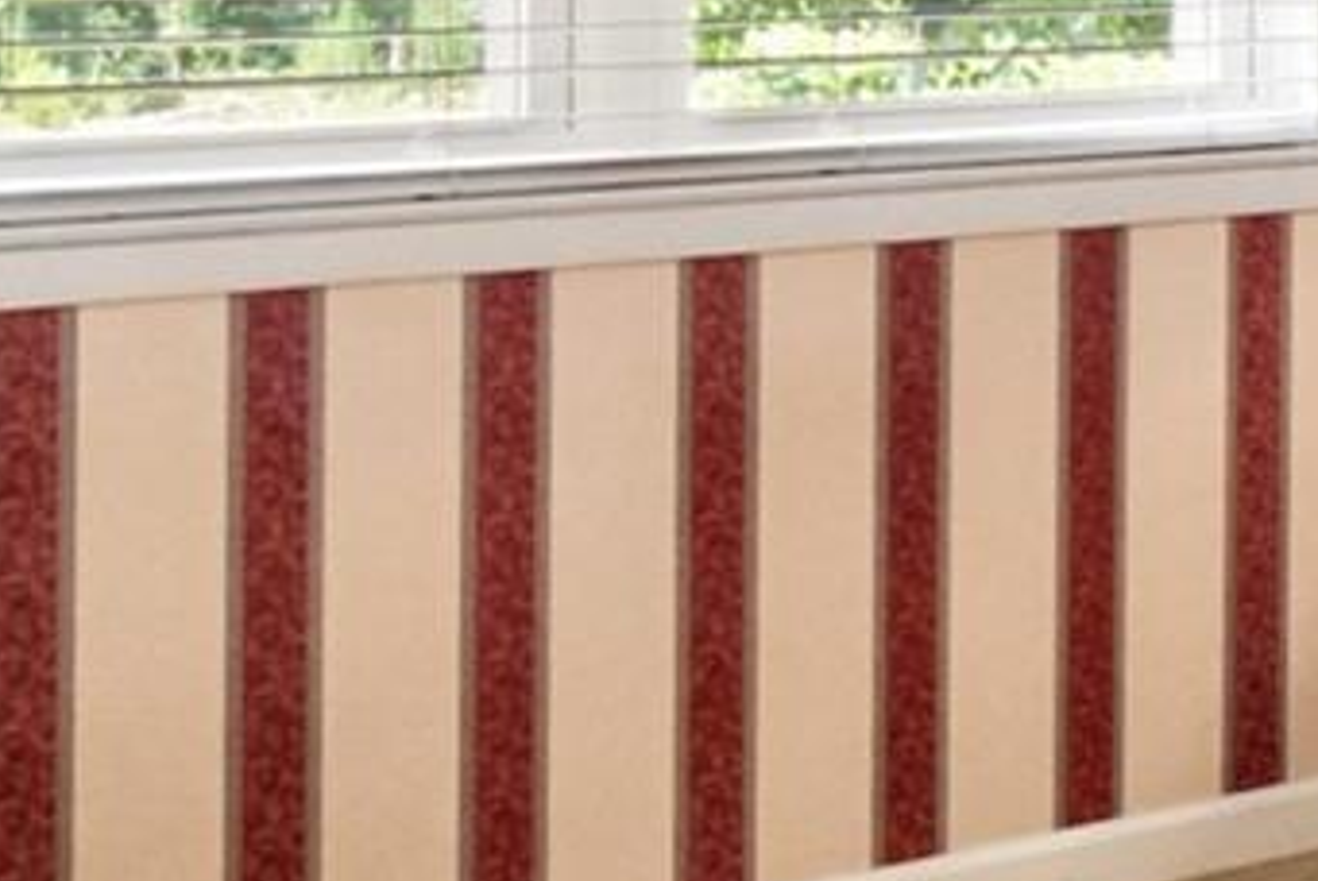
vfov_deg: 15.0
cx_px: 3339
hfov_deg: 13.9
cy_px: 56
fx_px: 3298
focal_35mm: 90
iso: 1250
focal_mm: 10
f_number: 7.1
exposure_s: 1/30
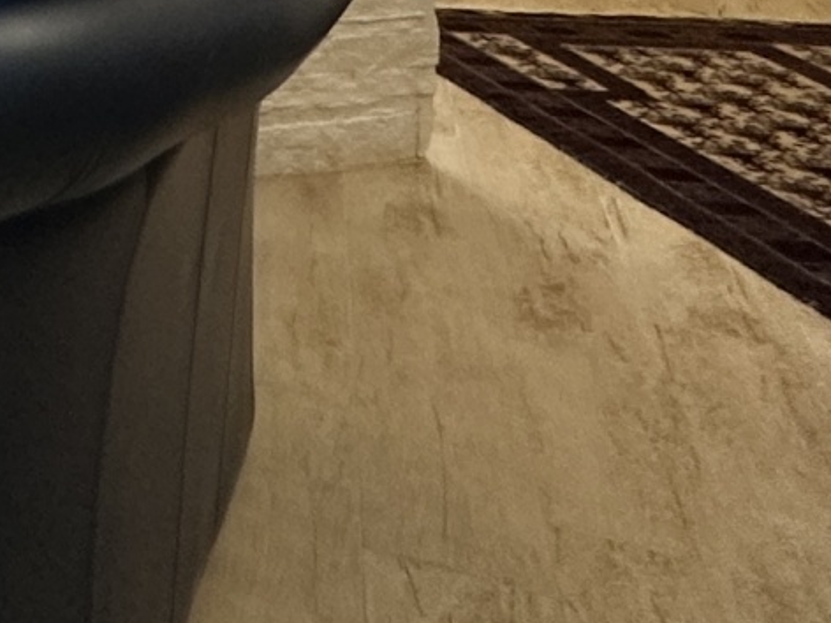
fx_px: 1824
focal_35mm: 76
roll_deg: +0.7
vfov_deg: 16.6
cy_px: -447
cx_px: -951
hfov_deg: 16.8
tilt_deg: -2.5
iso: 250
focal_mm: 2.22
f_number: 2.2
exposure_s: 1/100
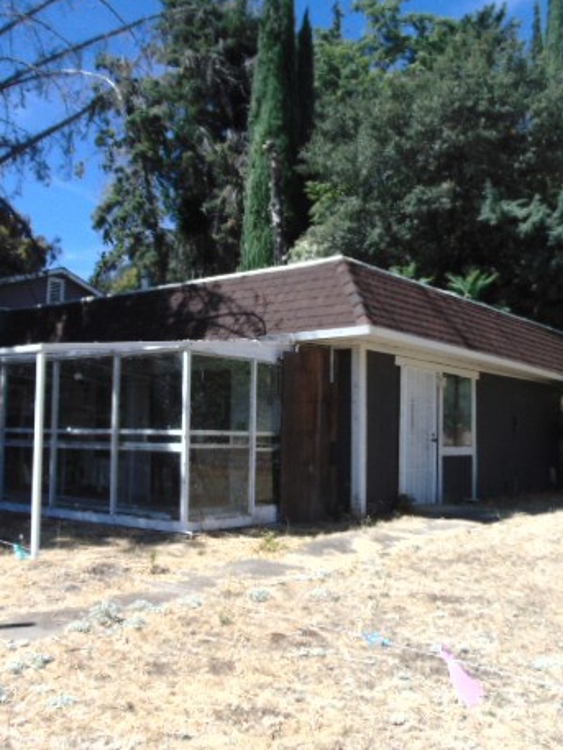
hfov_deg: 40.6
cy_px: 381
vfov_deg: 52.6
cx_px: 236
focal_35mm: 35
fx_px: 759
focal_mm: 4.5
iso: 80
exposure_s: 1/1000
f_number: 3
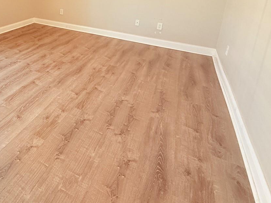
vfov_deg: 46.4
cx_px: 50
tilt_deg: -13.4
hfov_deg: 59.5
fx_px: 211
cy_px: 21
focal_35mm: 27
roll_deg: -1.0
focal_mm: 2.22
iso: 250
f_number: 2.2
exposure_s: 1/120
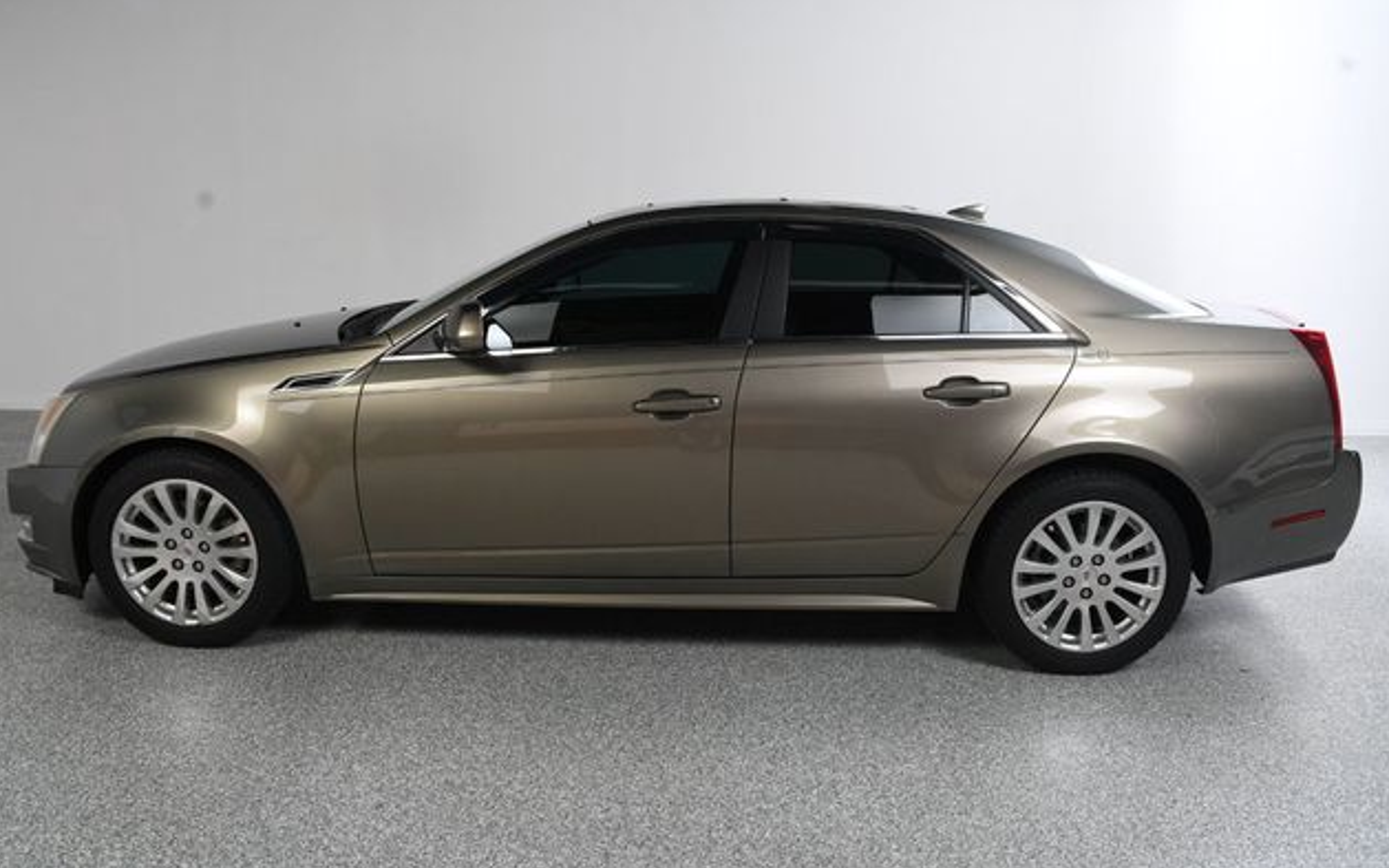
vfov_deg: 44.5
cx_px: 689
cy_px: 411
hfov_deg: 66.5
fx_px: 1060
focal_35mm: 28
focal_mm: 18
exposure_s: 1/160
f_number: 10
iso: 100
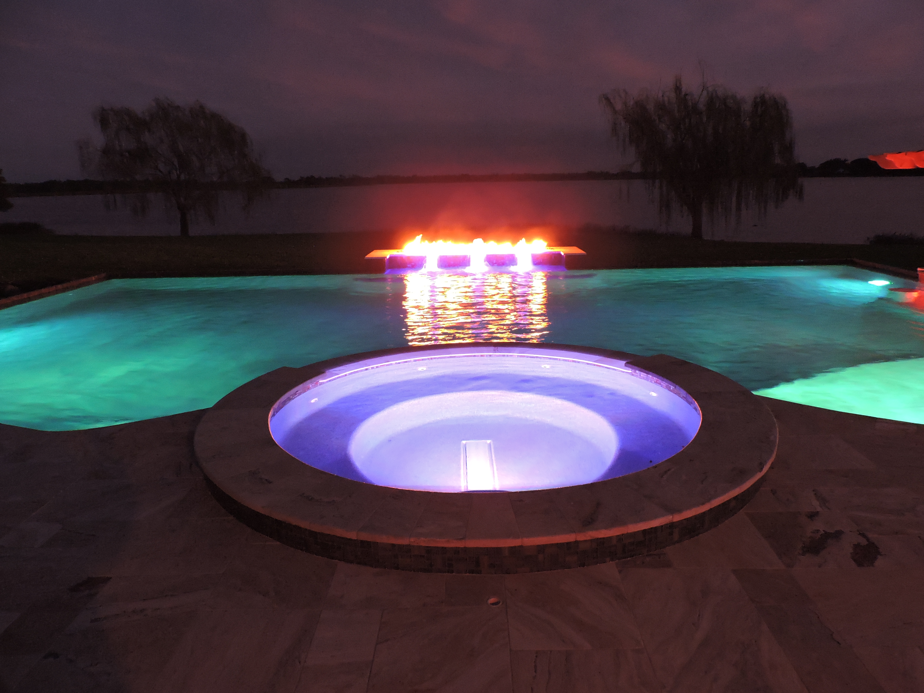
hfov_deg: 71.6
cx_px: 462
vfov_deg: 56.8
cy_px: 346
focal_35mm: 24
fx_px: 641
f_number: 3
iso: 800
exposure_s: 1/5
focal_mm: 4.3
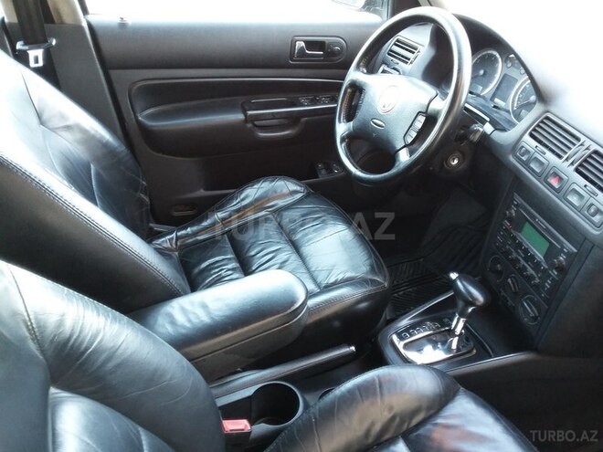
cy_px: 226
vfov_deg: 45.4
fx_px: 540
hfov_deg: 58.4
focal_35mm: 31
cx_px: 302
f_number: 2.2
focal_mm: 3.3
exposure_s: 1/17
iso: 200
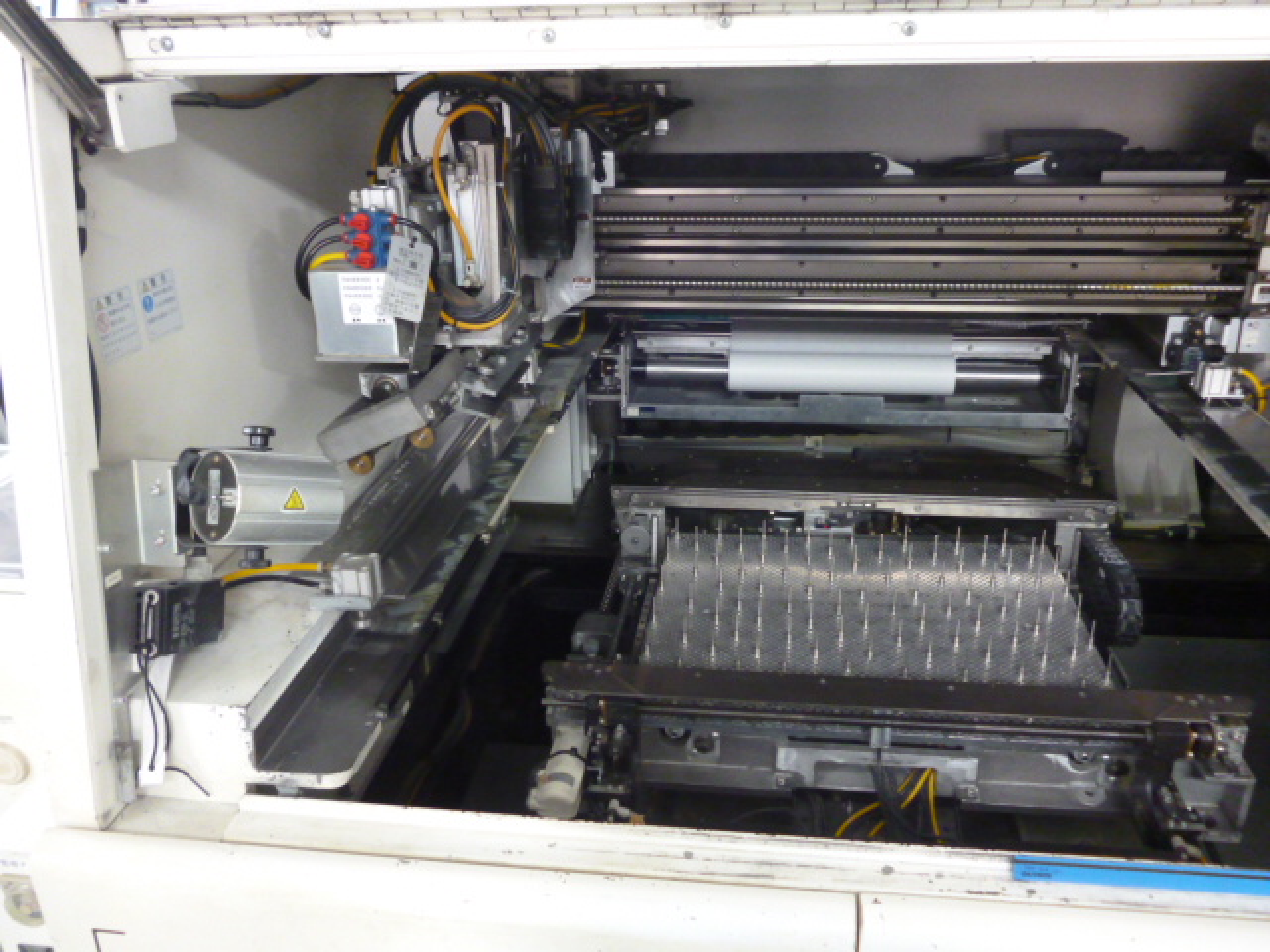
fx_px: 1027
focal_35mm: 28
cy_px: 476
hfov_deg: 63.4
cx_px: 635
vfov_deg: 49.7
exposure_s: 1/25
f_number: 3.1
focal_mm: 5
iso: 800
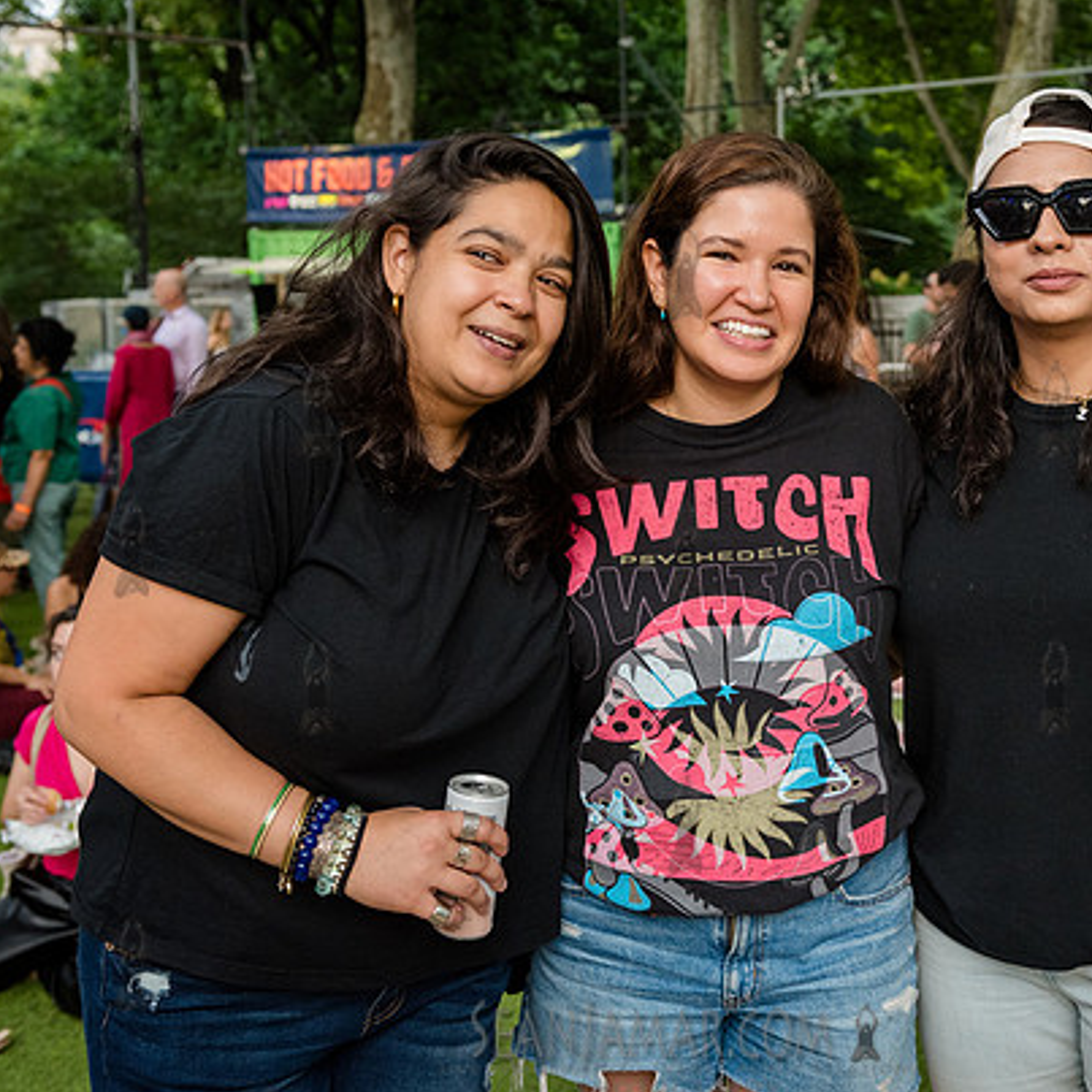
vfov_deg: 31.6
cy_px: 503
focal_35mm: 54
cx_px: 753
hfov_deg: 31.3
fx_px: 1927
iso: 2000
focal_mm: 38
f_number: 4
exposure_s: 1/160
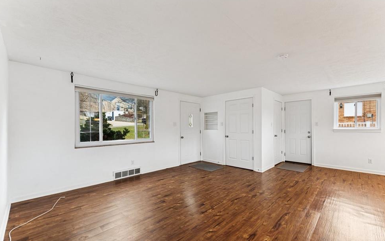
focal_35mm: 15
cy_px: 124
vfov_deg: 74.8
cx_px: 198
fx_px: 157
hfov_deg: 101.4
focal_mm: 14
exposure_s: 1/5
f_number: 11
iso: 50
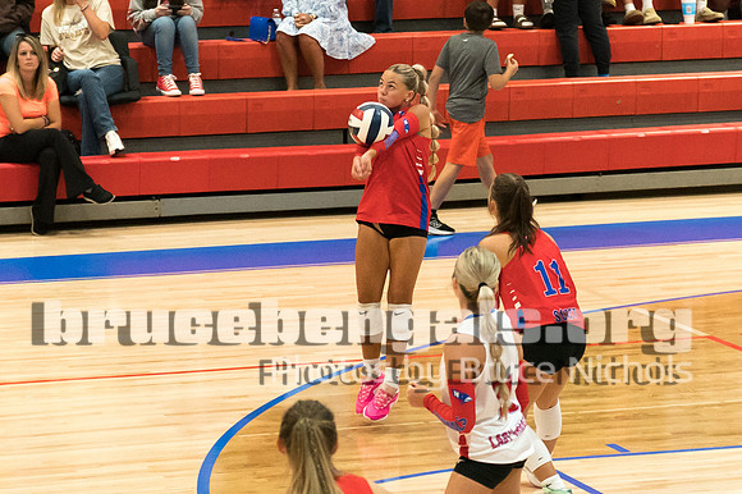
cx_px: 400
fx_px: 3886
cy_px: 274
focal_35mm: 189
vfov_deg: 7.3
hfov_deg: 10.9
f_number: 2.8
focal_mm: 70
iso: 4000
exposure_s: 1/1000
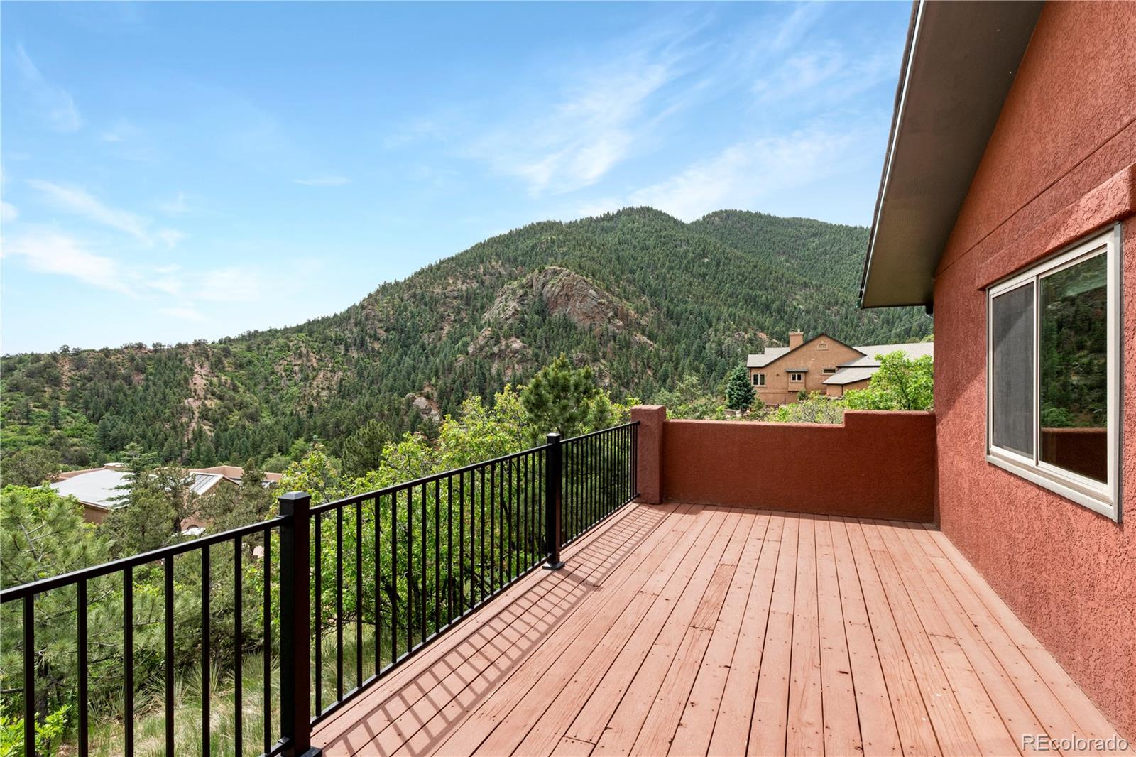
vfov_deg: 69.2
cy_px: 378
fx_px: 549
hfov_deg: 92.0
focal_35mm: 17
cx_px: 568
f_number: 8
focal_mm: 11.6
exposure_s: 1/100
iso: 320
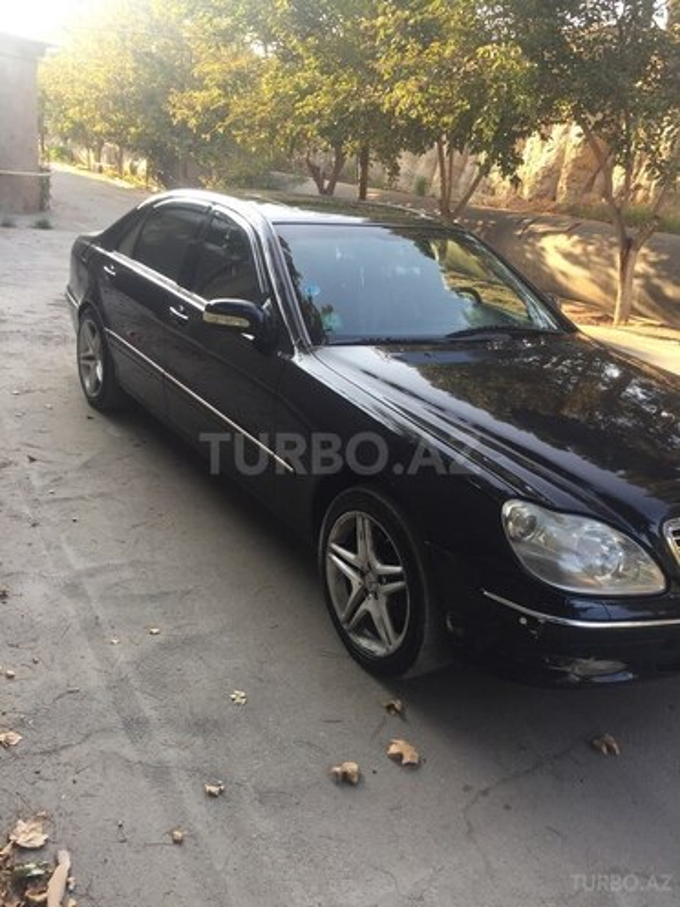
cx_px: 340
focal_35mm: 29
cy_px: 454
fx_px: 760
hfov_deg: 48.2
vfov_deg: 61.7
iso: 32
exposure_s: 1/100
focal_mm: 4.15
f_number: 2.2
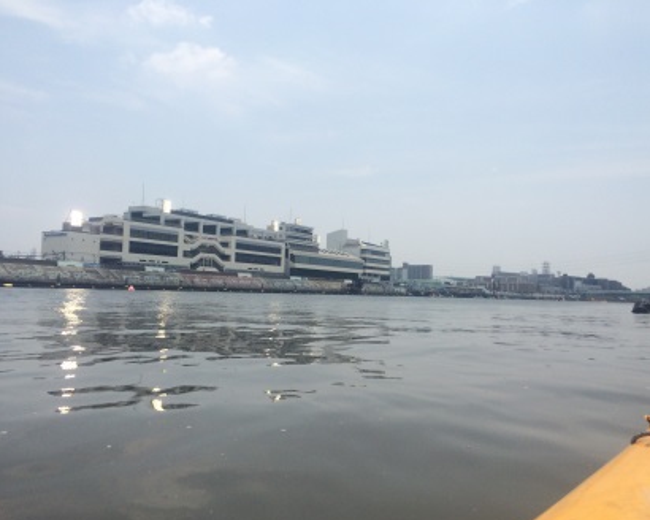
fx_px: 616
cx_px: 354
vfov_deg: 45.8
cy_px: 263
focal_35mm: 32
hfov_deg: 55.6
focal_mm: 4.12
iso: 40
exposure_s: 1/4566
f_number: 2.2
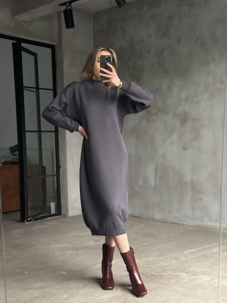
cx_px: 114
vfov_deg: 39.7
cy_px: 152
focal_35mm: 48
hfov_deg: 30.3
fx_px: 420
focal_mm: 6.86
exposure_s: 1/38
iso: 800
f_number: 1.78
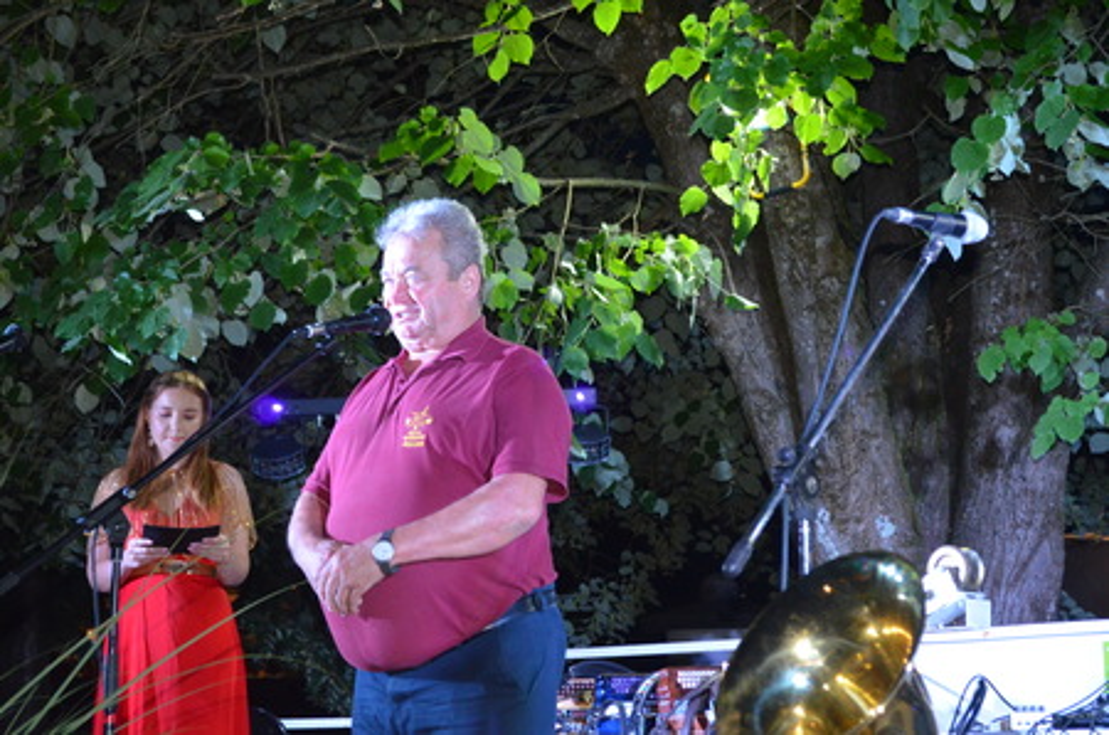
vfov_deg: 20.1
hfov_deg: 29.9
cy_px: 368
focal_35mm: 68
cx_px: 554
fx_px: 2075
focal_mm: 45
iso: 1800
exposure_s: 1/60
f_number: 5.3
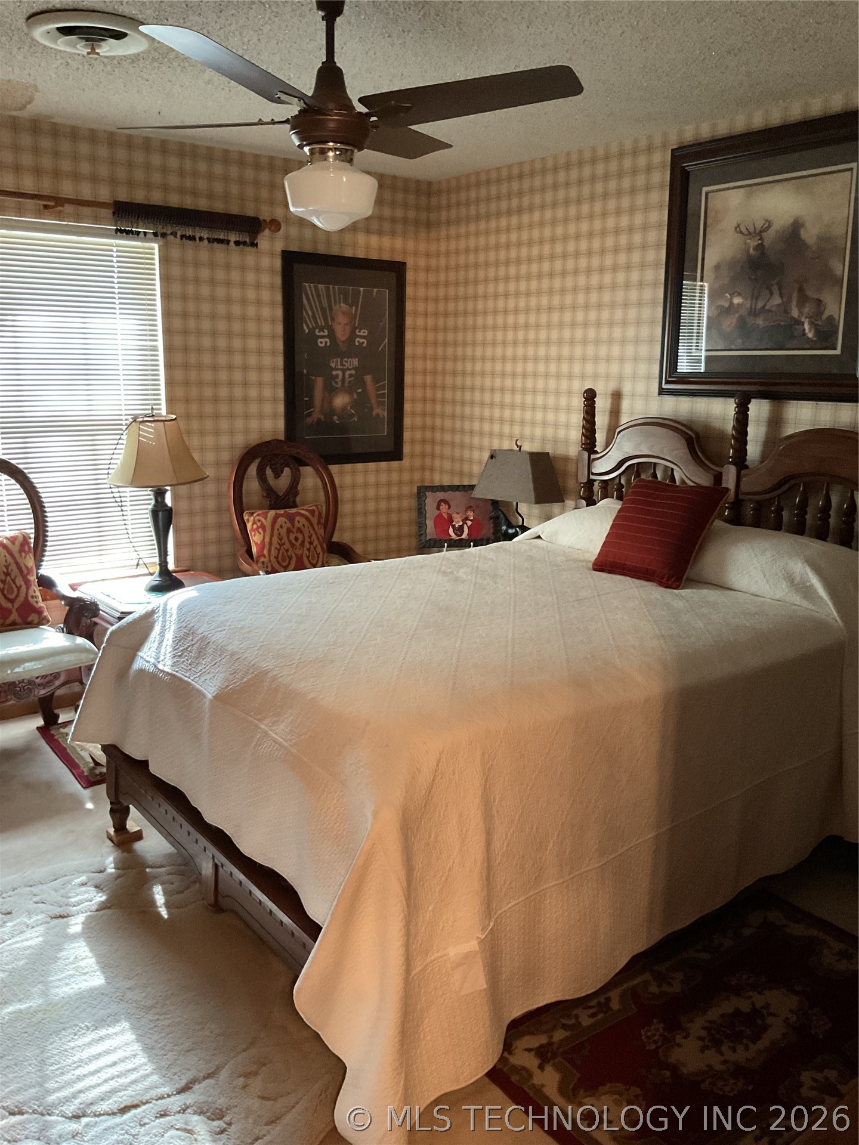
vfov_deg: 61.7
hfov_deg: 48.2
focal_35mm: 29
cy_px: 572
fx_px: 960
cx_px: 430
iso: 320
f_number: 1.8
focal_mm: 3
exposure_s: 1/30
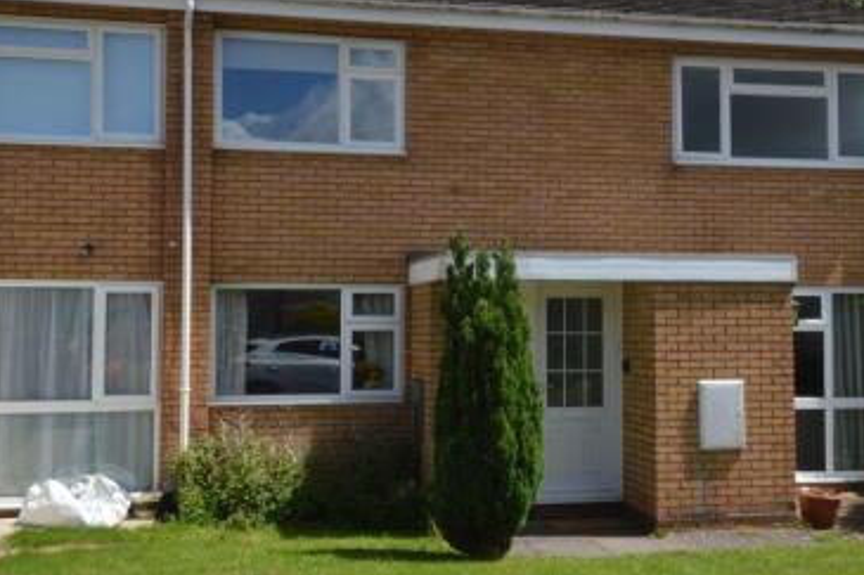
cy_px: 271
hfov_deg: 41.8
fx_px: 1127
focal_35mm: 47
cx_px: 502
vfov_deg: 28.6
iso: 100
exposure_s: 1/25
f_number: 25
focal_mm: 24
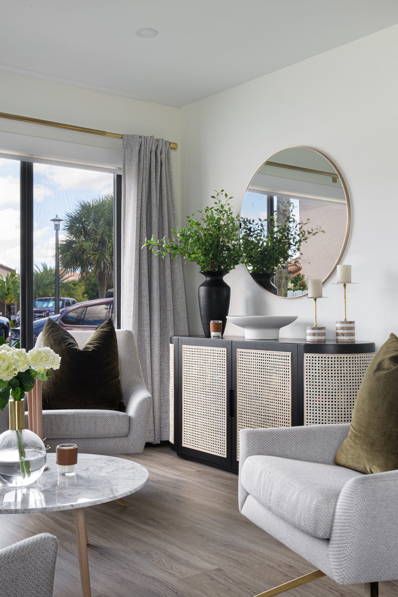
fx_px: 647
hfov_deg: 34.2
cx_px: 199
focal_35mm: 39
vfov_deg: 49.6
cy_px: 298
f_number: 9
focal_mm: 26
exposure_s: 1/4
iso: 160
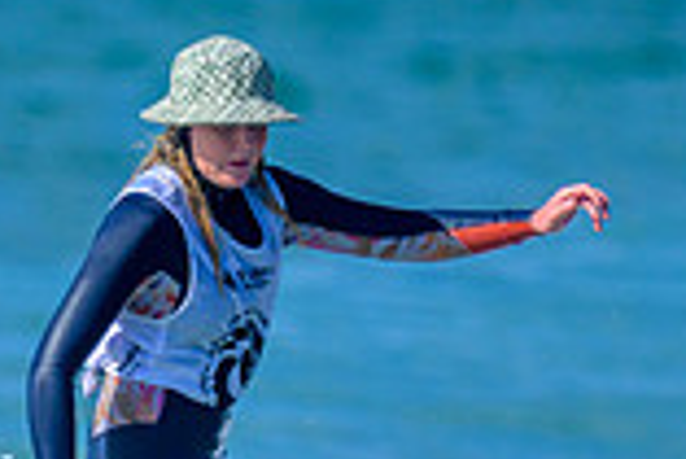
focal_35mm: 4059
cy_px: 552
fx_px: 77416
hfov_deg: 0.5
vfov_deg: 0.3
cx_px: -94
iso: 220
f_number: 6.3
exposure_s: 1/2000
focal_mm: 800
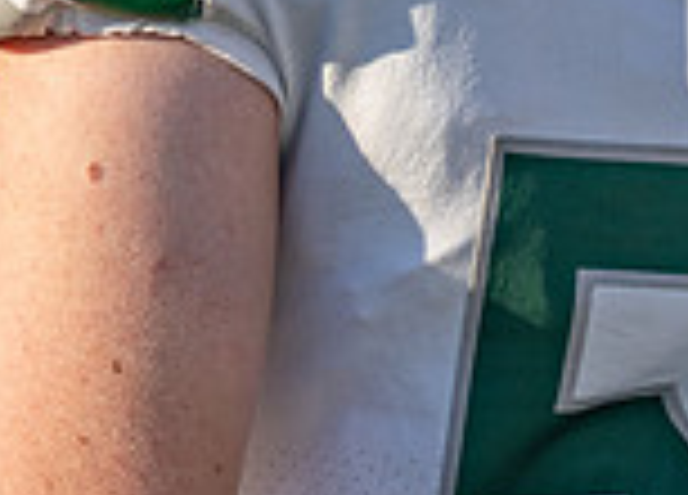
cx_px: 469
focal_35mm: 638
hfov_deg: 3.2
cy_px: -416
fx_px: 12494
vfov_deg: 2.3
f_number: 2.8
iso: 100
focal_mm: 146
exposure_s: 1/1600
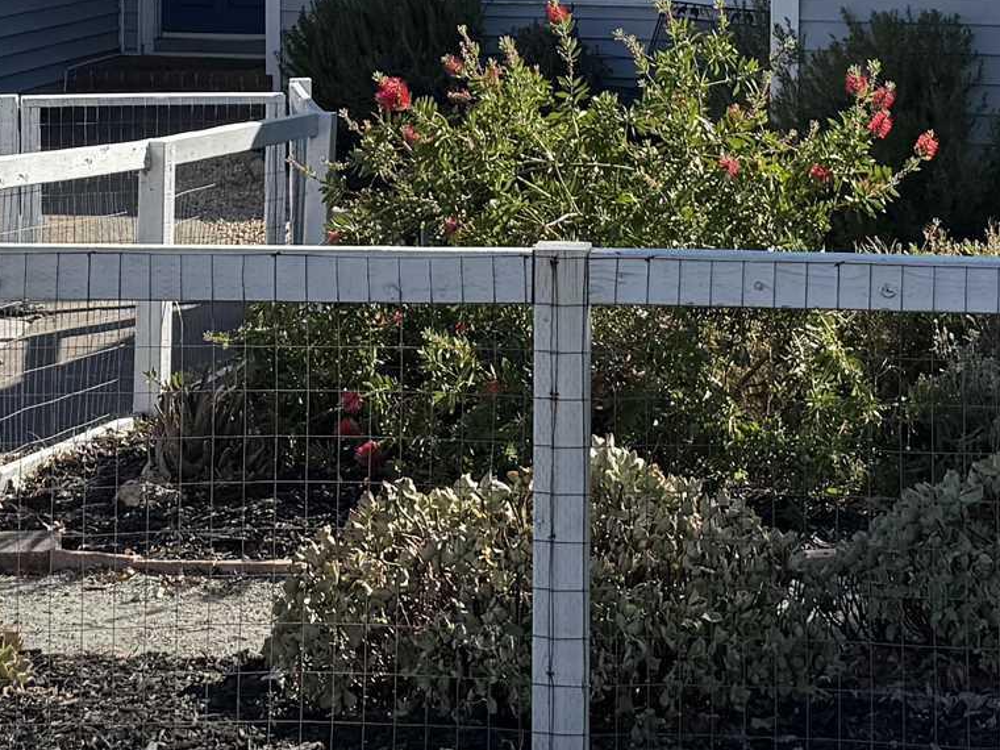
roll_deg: -0.1
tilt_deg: -0.2
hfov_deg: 20.2
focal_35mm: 97
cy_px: -197
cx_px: 582
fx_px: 2802
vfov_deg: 14.7
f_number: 1.78
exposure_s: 1/4673
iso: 80
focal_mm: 6.76
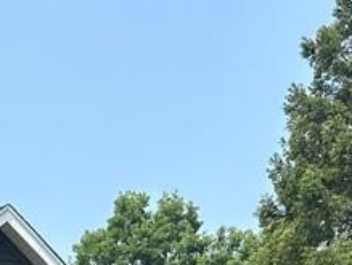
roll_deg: -1.4
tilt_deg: -0.4
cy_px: 583
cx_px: -64
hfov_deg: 16.8
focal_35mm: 112
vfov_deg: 11.5
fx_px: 1141
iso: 80
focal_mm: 6.86
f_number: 1.78
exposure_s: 1/2469
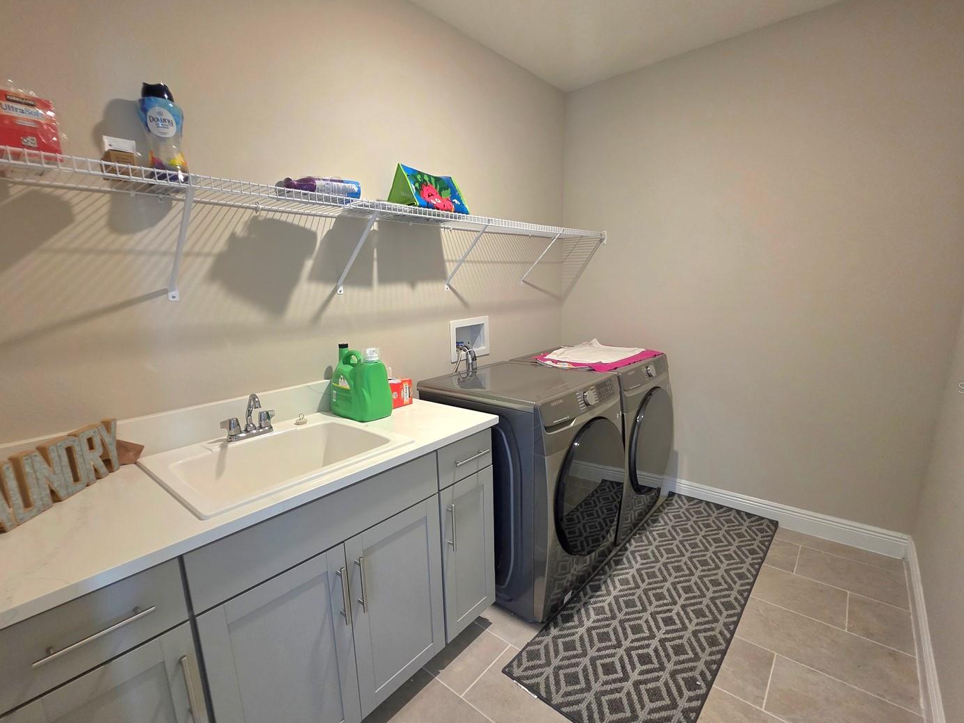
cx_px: 468
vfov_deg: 81.6
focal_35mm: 15
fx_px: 418
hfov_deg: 98.1
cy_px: 387
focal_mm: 2.2
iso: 400
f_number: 1.9
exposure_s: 1/60.2
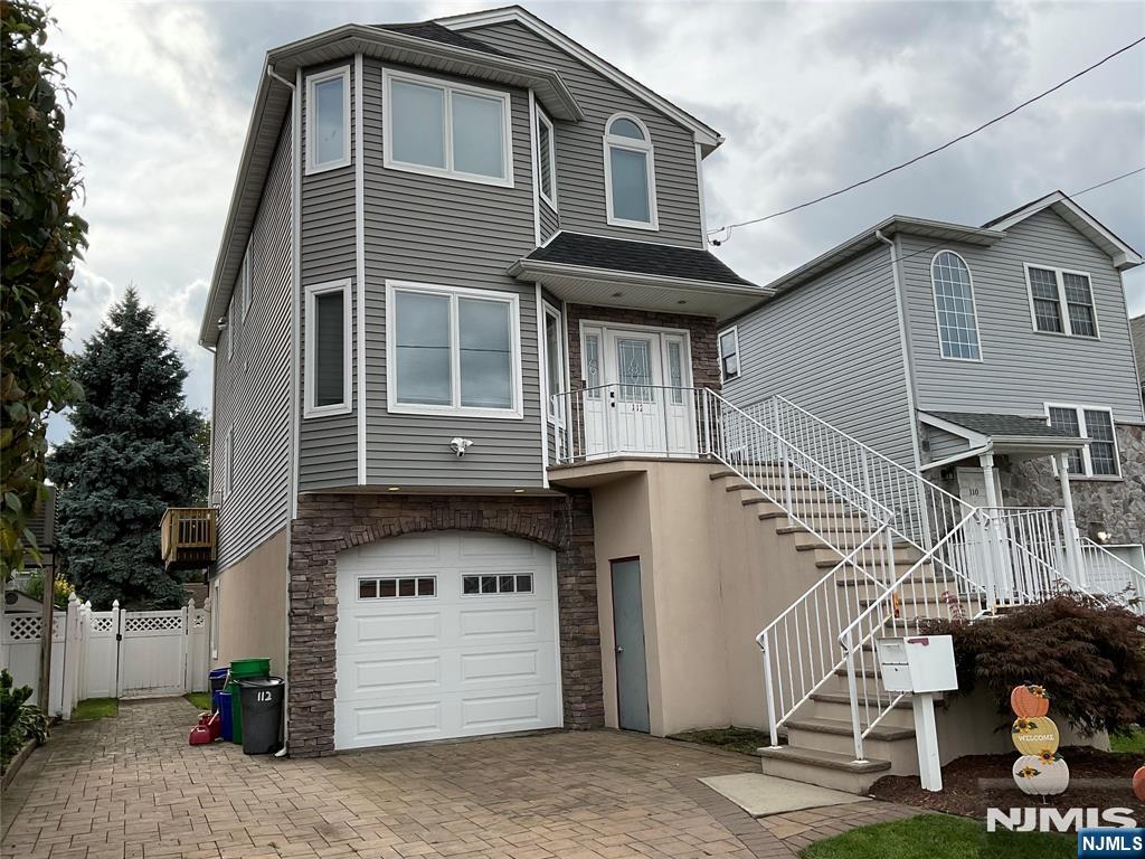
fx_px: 959
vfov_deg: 48.2
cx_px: 572
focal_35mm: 29
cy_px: 430
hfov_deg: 61.7
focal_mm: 3
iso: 16
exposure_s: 1/1311
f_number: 1.8
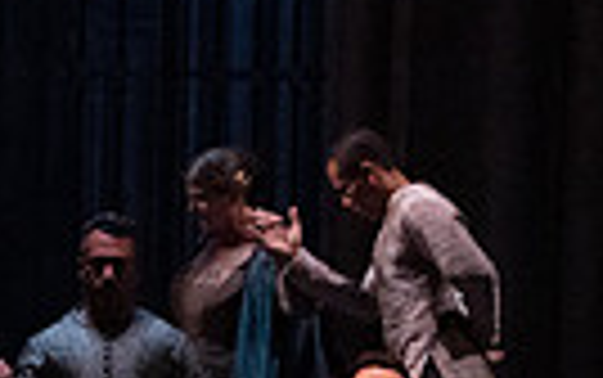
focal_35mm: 625
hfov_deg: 3.3
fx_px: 10280
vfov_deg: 2.1
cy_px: 479
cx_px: -324
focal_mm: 142
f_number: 9
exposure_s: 1/320
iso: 20000
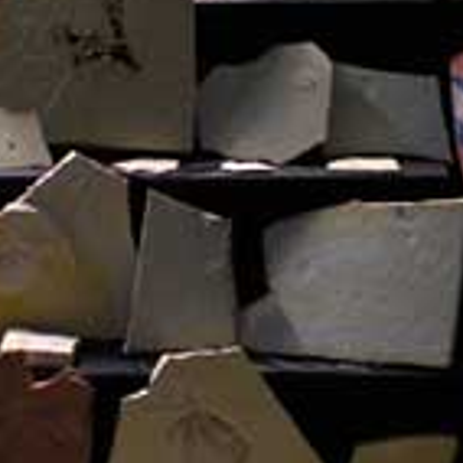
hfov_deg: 20.3
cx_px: 150
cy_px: 173
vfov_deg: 20.4
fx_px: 1286
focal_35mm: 85
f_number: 3.1
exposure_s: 1/65.7
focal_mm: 6.3
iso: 153
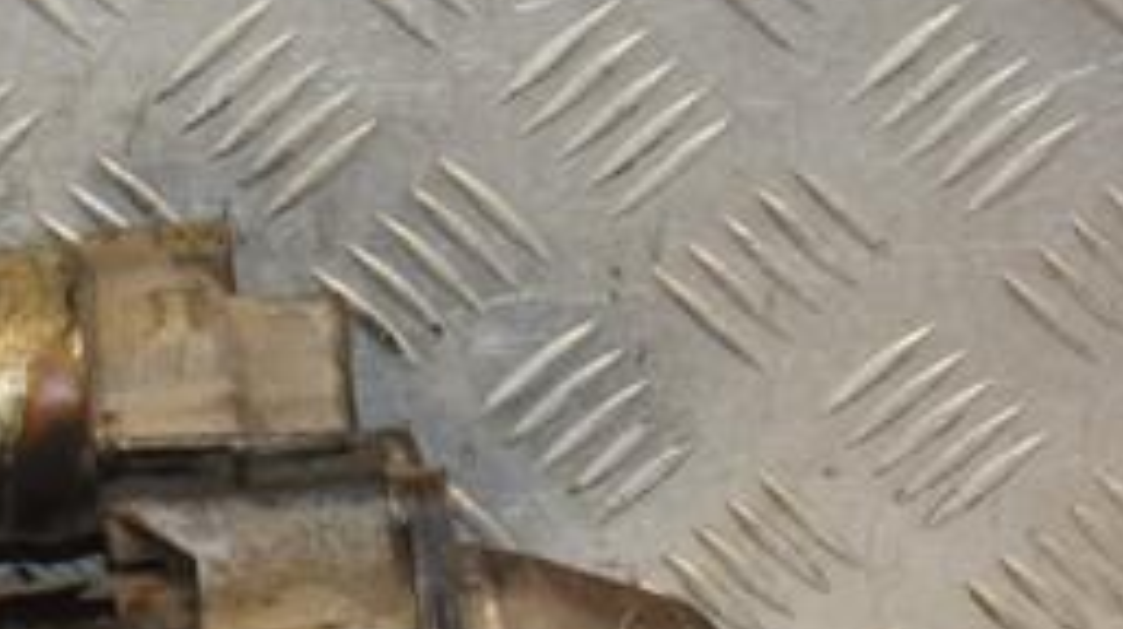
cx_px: 9
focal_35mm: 213
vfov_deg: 5.7
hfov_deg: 10.1
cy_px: 734
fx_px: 6337
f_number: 5
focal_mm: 58
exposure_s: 1/160
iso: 800
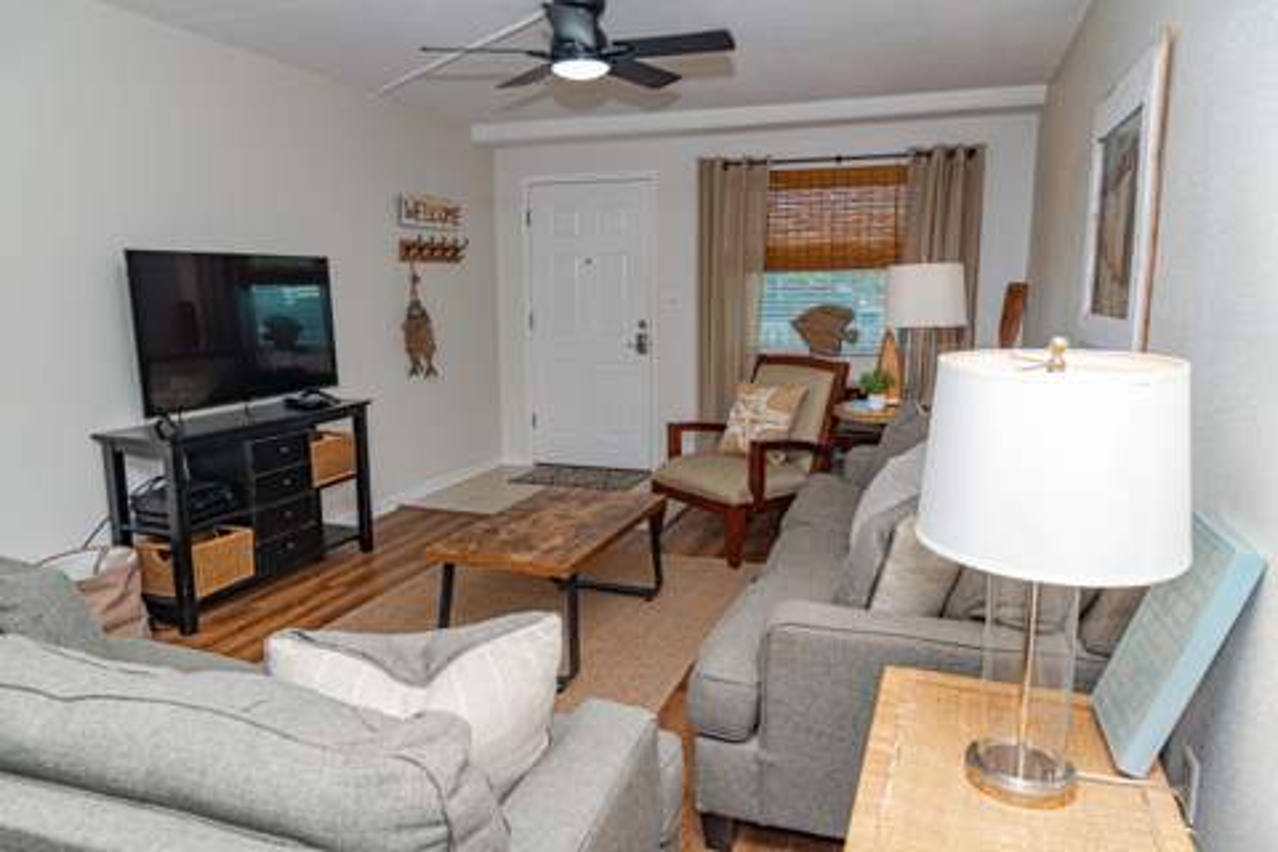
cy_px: 426
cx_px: 639
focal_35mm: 24
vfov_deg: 53.1
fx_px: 852
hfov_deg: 73.7
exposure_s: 1/125
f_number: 7.1
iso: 400
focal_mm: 24
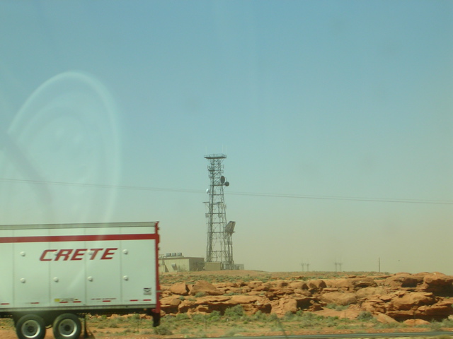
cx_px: 226
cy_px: 170
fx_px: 1505
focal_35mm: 115
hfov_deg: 17.1
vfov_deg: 12.9
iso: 50
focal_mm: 17.4
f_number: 4.9
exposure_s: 1/356
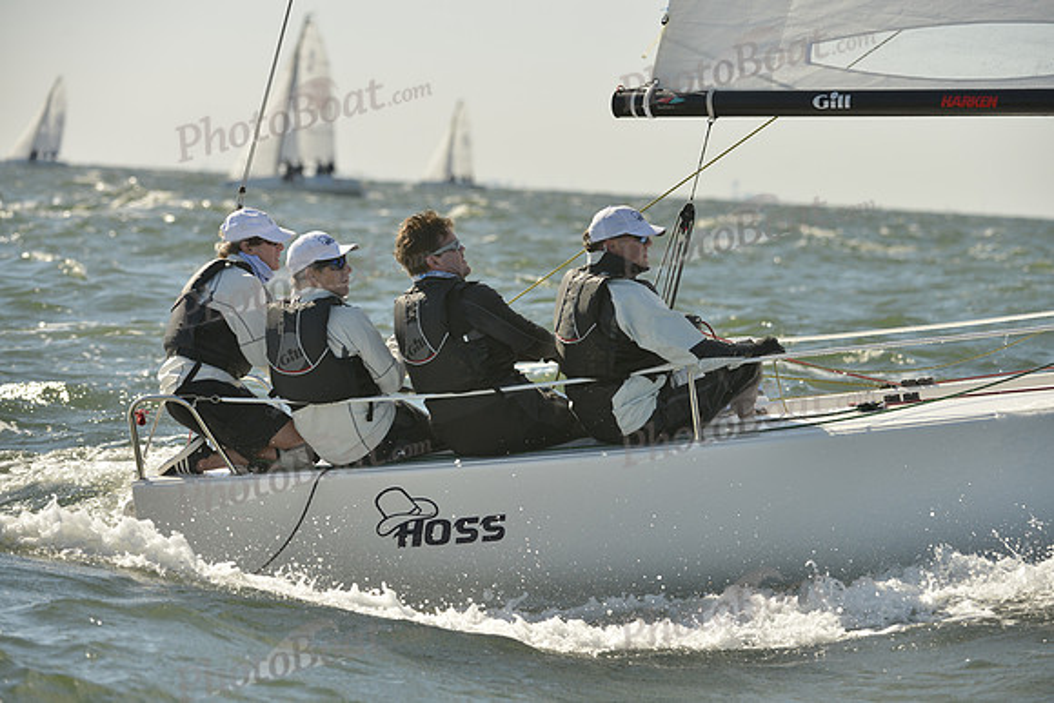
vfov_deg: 6.9
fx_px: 5857
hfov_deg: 10.3
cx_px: 527
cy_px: 352
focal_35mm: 200
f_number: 6.3
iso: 280
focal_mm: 200
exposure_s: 1/1250
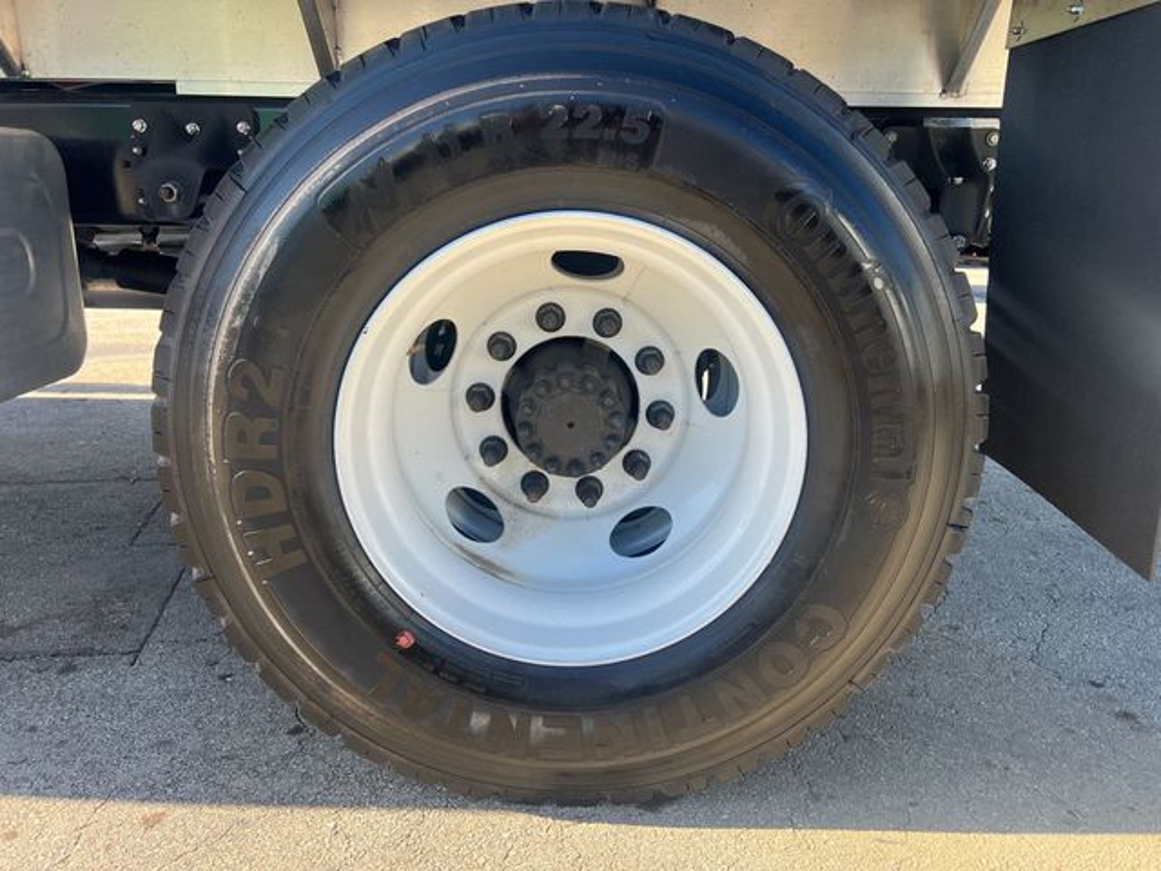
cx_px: 580
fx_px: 872
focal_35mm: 26
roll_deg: -2.6
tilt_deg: -14.5
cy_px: 436
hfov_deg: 67.3
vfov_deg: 53.1
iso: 50
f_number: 1.5
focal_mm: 5.7
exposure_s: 1/646
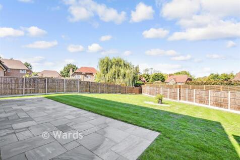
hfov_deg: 100.4
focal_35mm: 15
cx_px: 120
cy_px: 80
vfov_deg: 77.3
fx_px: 100
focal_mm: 10
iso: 320
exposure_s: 1/320
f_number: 8
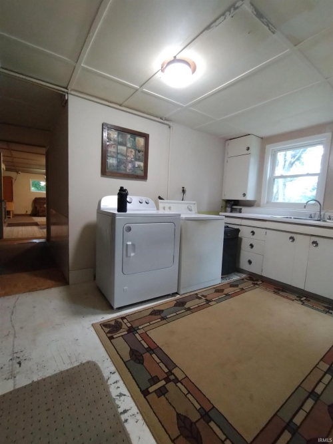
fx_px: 205
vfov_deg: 94.5
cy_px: 222
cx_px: 166
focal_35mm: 16
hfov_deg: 78.1
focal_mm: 1.66
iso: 597
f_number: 2.2
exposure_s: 1/30
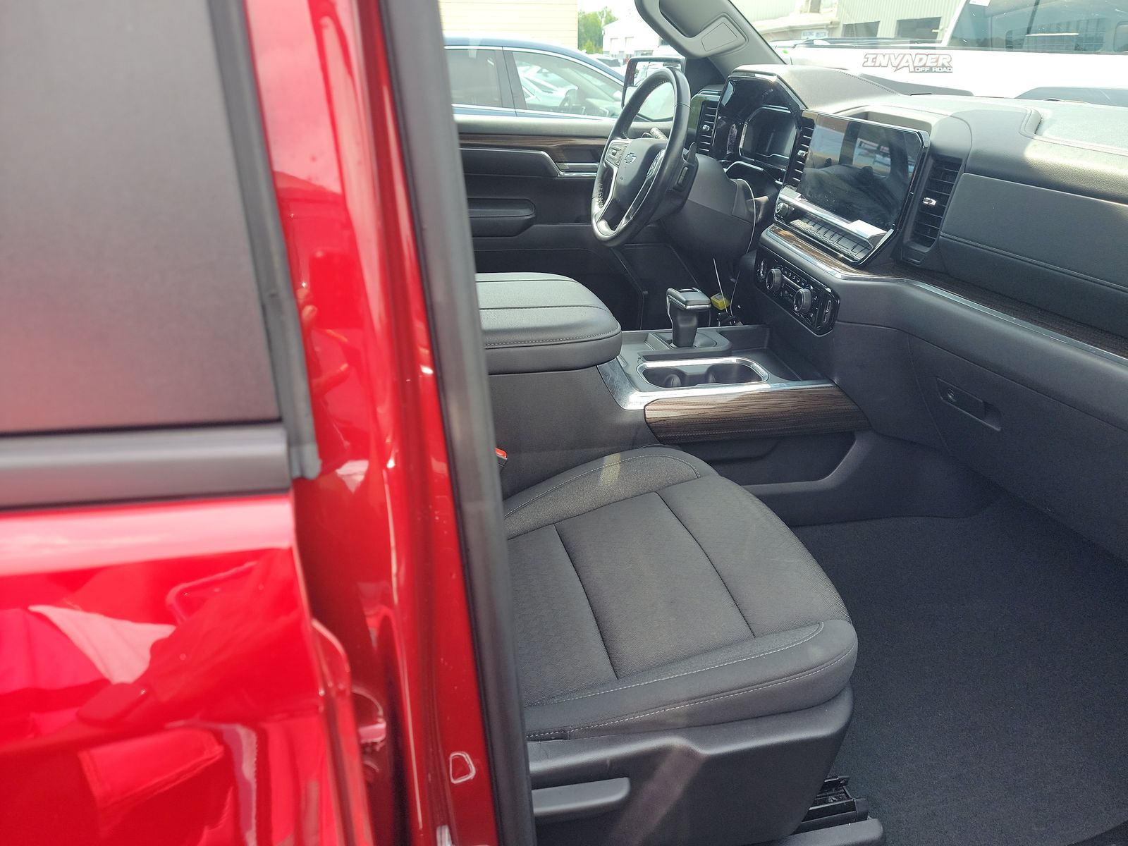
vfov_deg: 56.8
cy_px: 423
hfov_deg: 71.6
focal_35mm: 24
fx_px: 782
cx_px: 564
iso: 51
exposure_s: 1/119
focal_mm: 6.7
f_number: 1.8
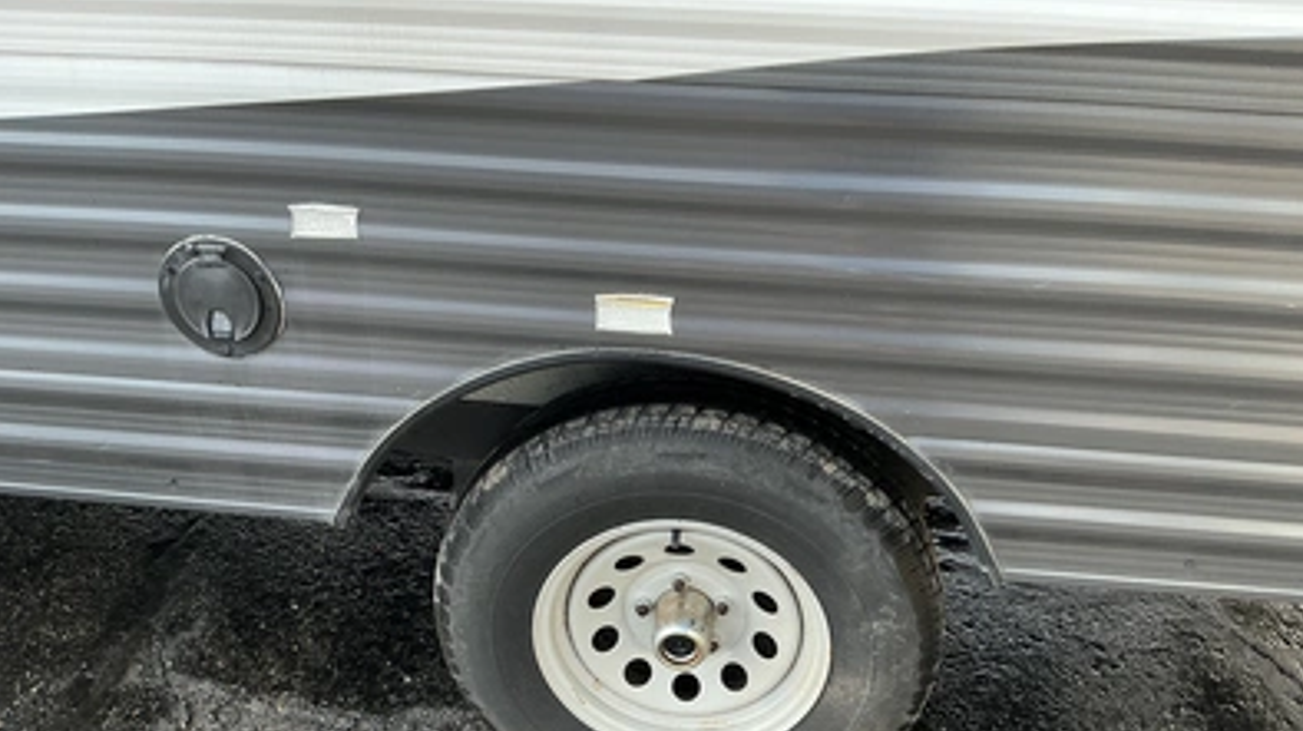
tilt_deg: -28.3
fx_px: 1070
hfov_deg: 62.7
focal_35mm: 31
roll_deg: -7.0
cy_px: 493
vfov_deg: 37.3
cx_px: 655
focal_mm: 3
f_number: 1.8
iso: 25
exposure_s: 1/172
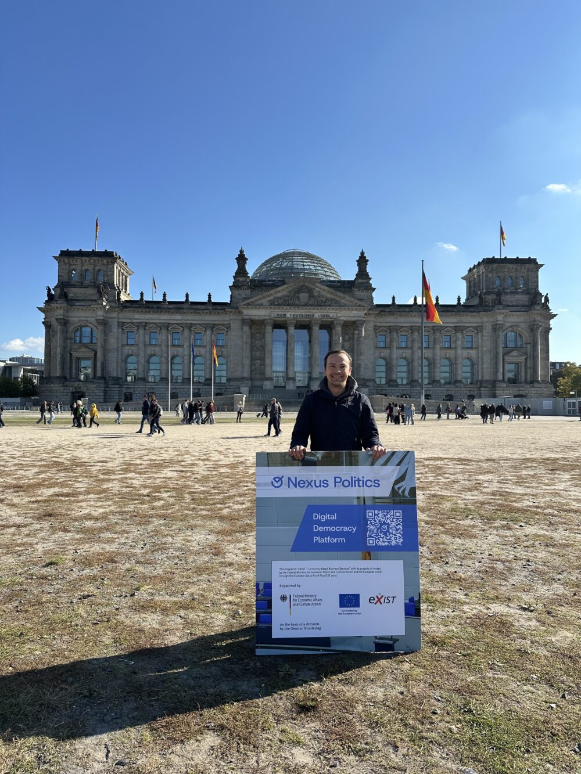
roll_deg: -1.2
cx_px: 290
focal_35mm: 24
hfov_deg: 56.8
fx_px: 537
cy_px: 387
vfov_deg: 71.6
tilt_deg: +1.9
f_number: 1.78
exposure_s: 1/4348
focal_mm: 6.86
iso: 80
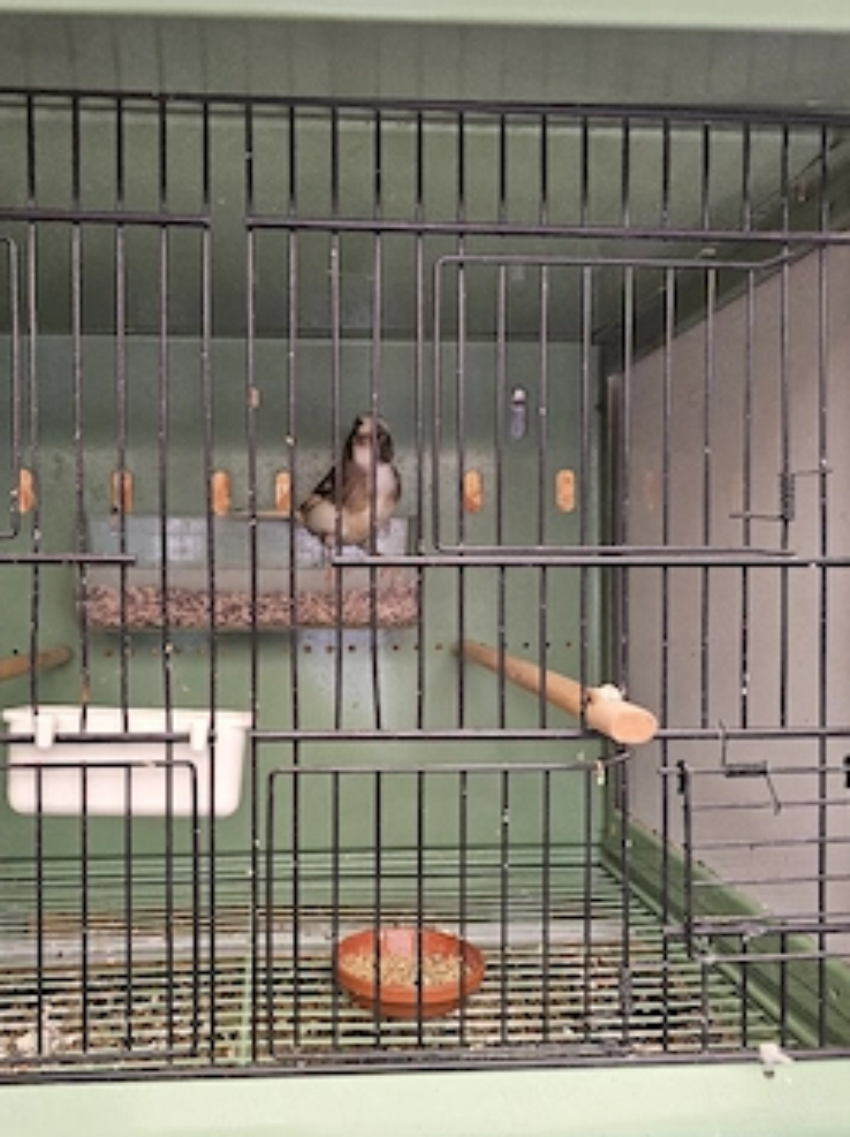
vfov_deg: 63.5
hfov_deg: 49.3
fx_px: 919
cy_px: 601
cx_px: 339
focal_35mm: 28
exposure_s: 1/101
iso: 80
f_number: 1.7
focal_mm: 6.3
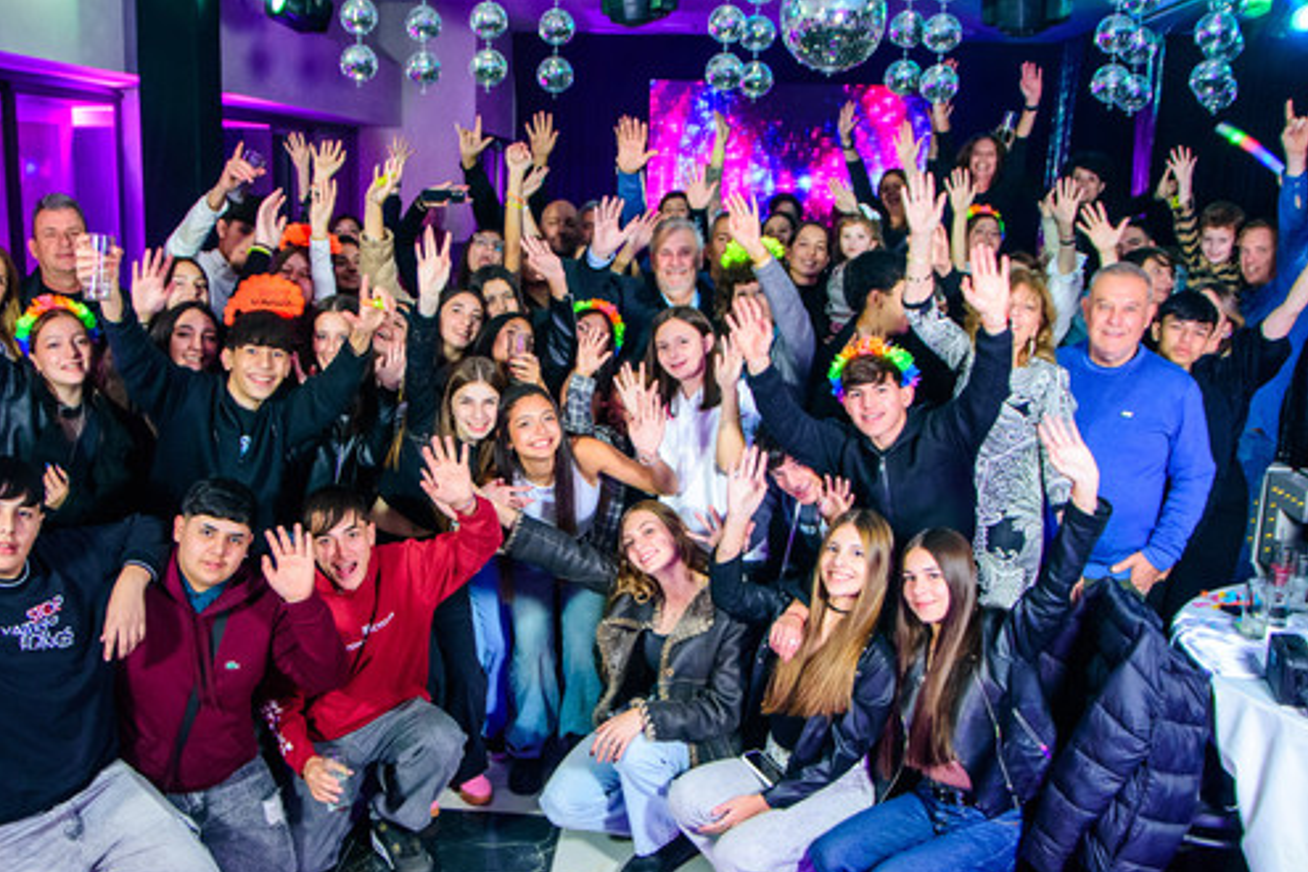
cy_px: 456
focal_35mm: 33
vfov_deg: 40.0
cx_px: 589
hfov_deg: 57.1
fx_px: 1199
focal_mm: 17
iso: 2500
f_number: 3.2
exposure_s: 1/60
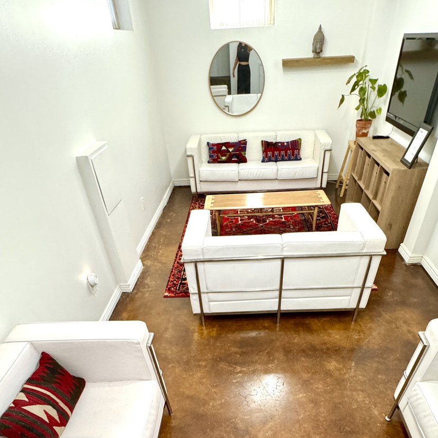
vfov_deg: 59.5
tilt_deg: -46.5
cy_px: 375
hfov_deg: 67.1
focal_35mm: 23
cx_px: 237
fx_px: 329
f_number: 2.2
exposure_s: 1/60
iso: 250
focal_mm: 2.22
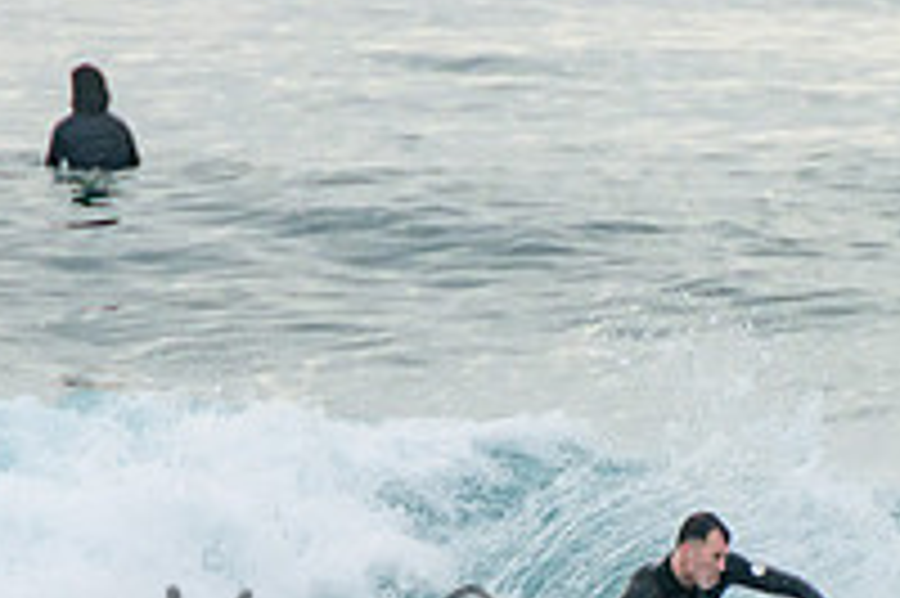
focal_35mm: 1597
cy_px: 494
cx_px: 779
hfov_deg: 1.3
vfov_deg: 0.9
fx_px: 39891
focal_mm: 400
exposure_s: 1/1250
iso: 500
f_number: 8
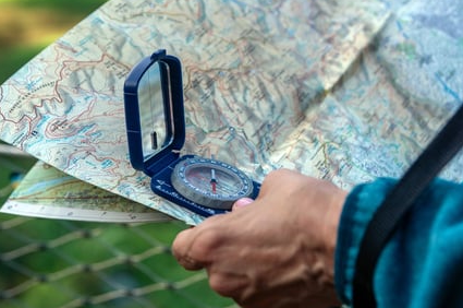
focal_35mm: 78
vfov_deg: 17.4
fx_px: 1002
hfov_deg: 26.0
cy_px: 141
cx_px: 220
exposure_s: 1/640
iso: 400
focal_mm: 46
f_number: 4
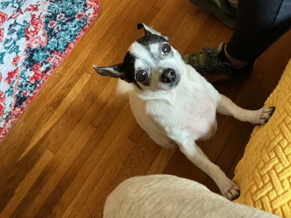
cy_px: 109
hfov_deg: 61.7
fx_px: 244
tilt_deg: -61.3
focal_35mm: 29
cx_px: 146
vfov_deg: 48.2
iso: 250
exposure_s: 1/30
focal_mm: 3
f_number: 1.8
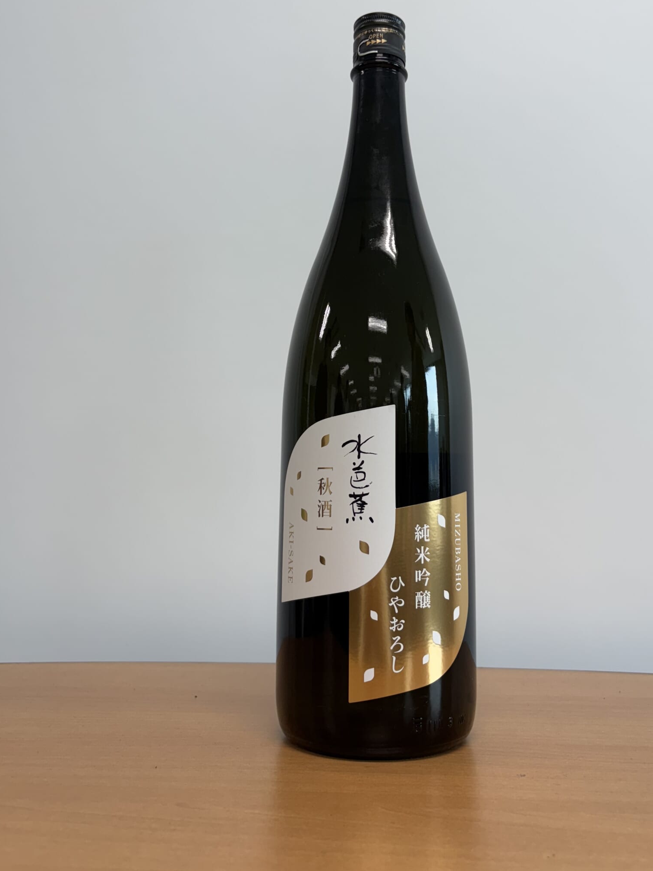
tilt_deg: +9.7
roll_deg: -0.5
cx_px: 364
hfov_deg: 42.9
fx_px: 830
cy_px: 365
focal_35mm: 33
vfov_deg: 55.1
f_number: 1.6
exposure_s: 1/100
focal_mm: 5.96
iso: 40
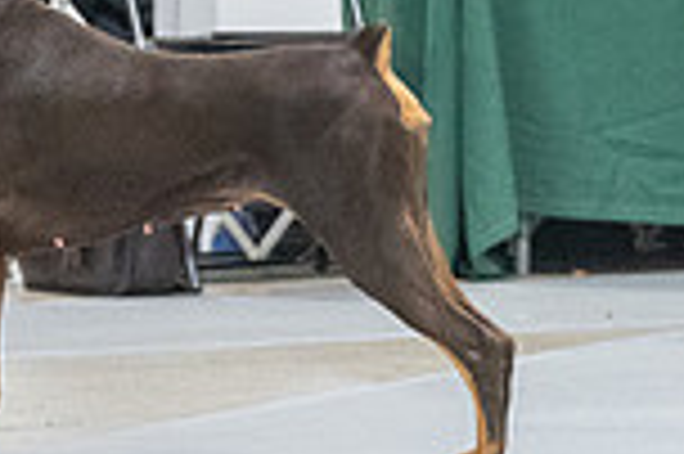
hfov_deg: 4.2
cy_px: -214
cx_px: -99
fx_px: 9414
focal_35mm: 496
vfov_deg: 2.8
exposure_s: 1/400
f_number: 3.2
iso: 12800
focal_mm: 130
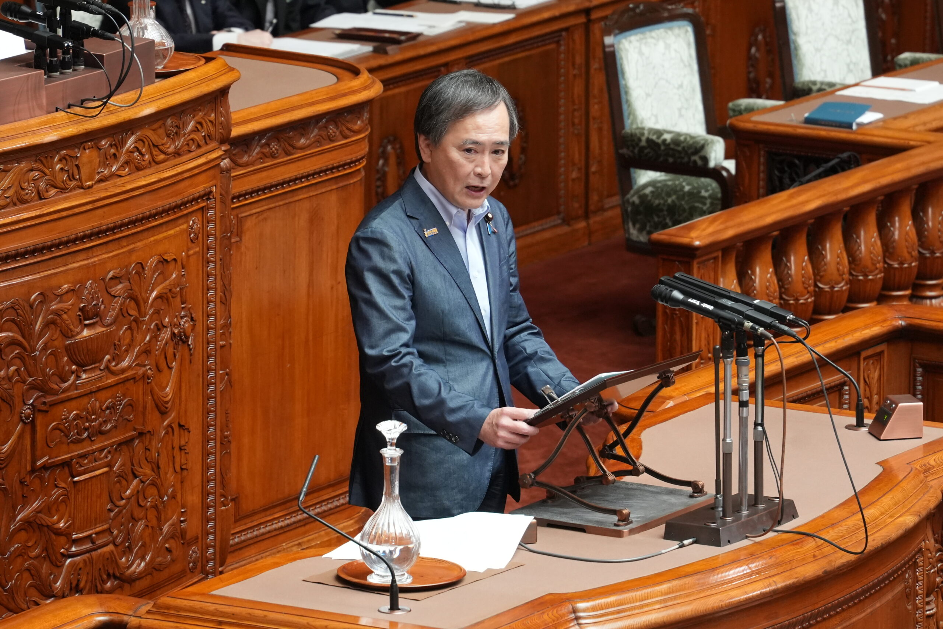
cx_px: 472
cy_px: 314
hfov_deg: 6.9
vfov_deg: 4.6
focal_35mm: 300
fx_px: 7858
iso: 3200
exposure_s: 1/125
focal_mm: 200
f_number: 5.6
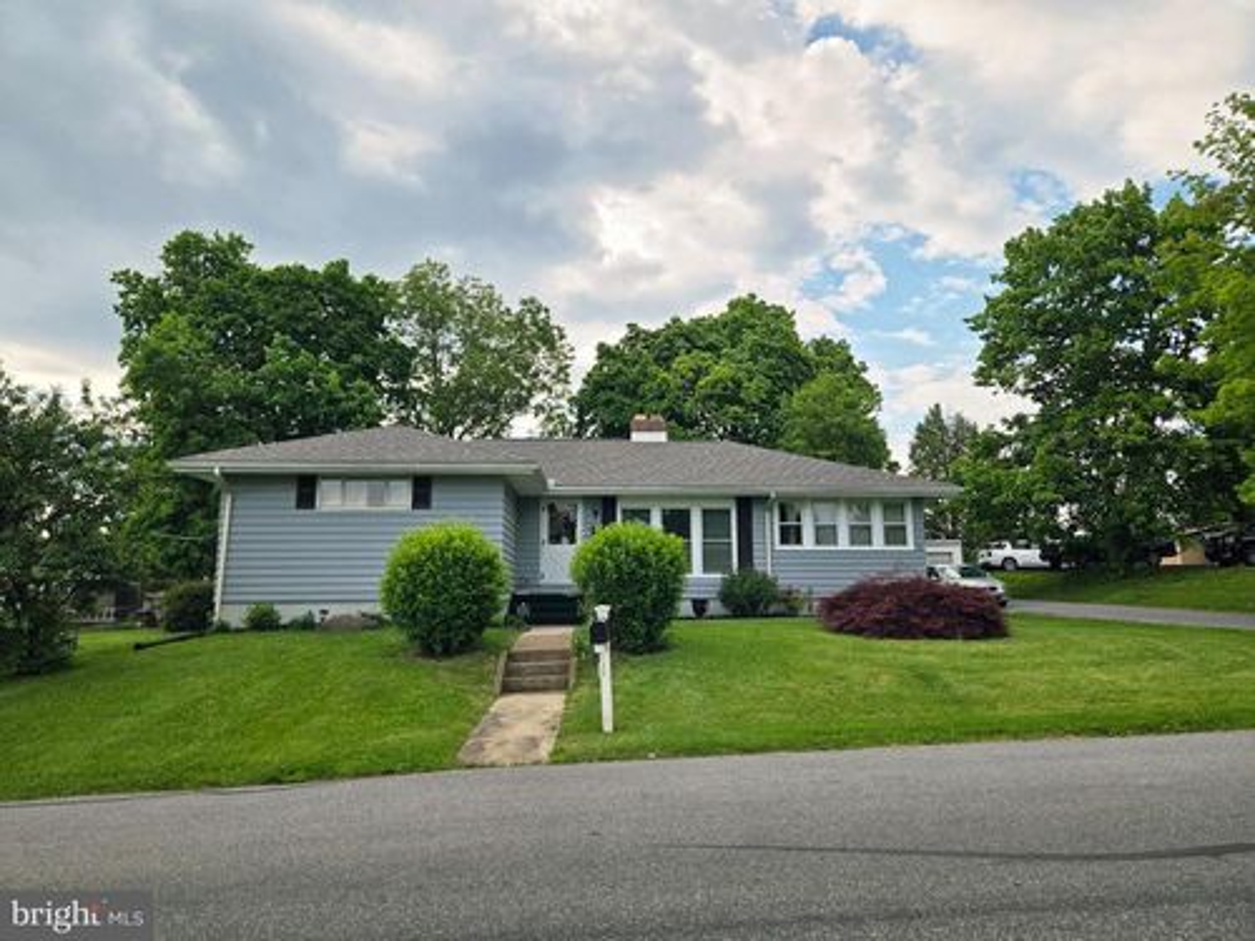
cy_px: 470
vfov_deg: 58.9
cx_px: 628
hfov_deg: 73.9
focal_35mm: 23
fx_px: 834
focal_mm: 5.4
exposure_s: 1/1429
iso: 25
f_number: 1.8
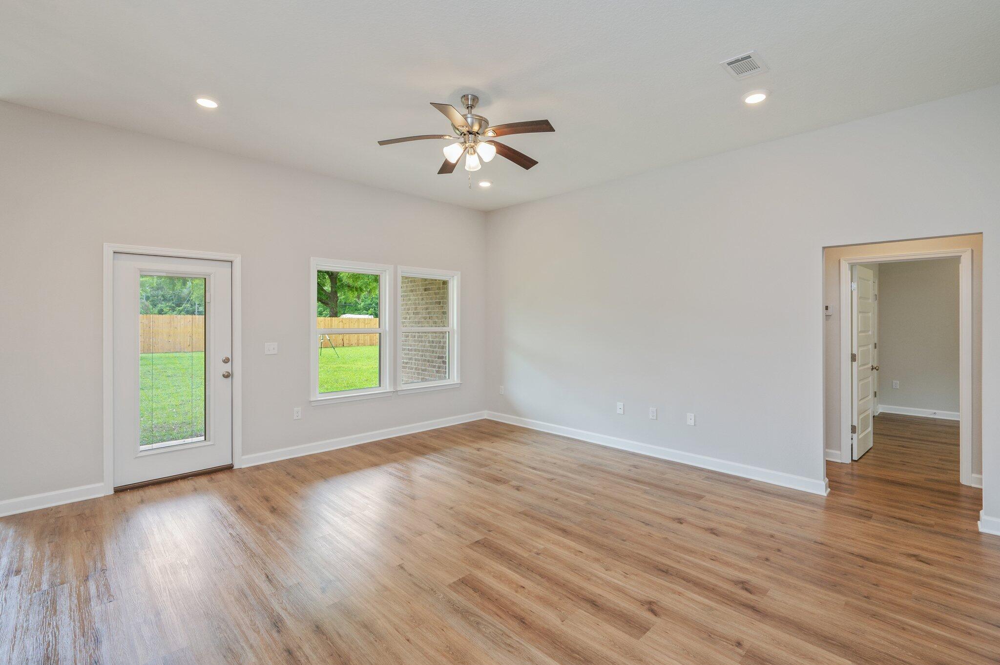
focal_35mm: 16
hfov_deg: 96.8
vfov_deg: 73.7
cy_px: 332
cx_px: 500
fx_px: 444
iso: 500
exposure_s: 1/30
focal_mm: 16
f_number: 9
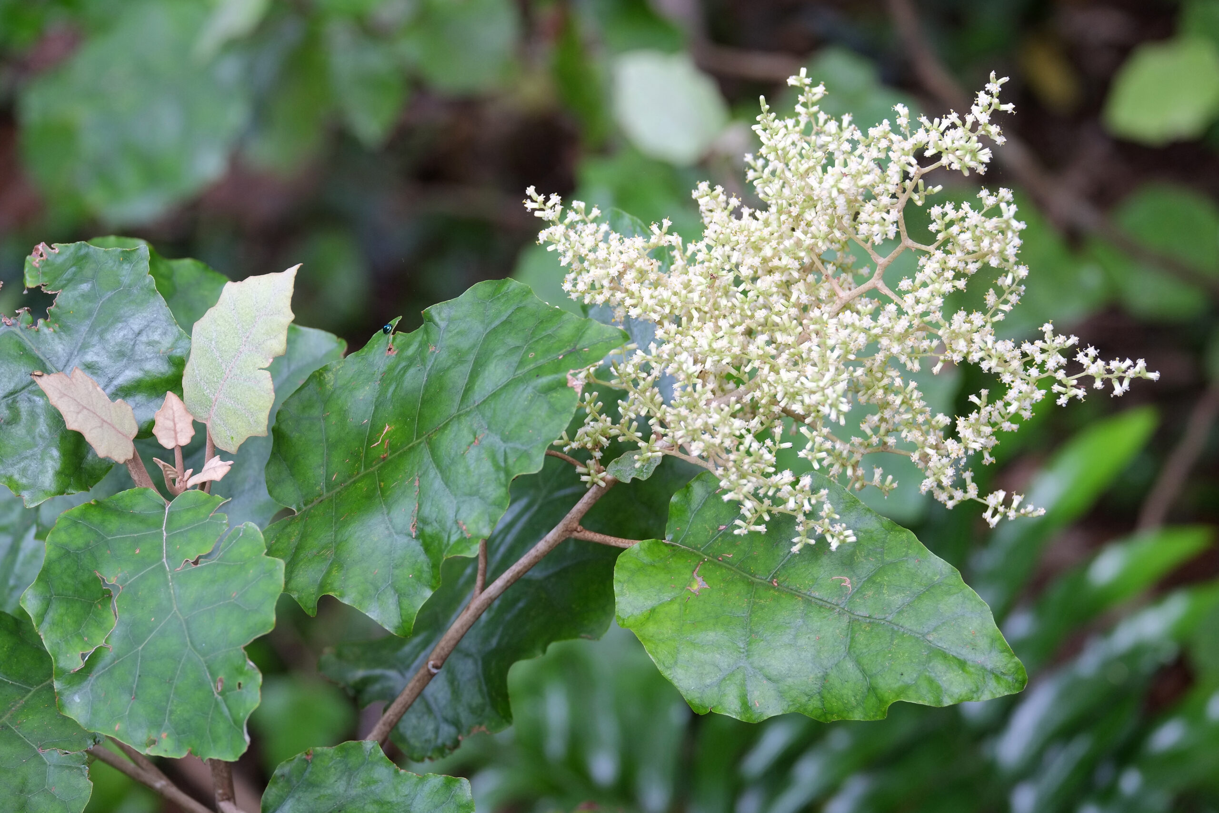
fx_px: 6501
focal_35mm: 192
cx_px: 610
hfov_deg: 10.7
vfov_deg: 7.2
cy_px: 406
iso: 800
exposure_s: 1/75
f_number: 5.6
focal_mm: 128
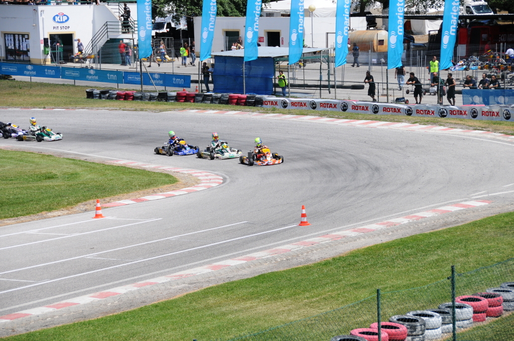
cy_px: 170
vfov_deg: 11.4
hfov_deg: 17.1
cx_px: 257
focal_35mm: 120
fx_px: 1711
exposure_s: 1/2500
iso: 400
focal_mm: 80
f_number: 5
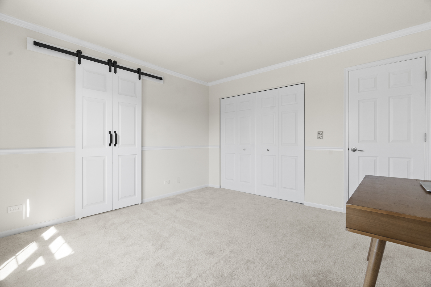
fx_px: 192
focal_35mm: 16
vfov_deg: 73.7
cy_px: 144
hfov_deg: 96.7
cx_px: 216
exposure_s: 1/30
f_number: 8
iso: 2000
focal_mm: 16
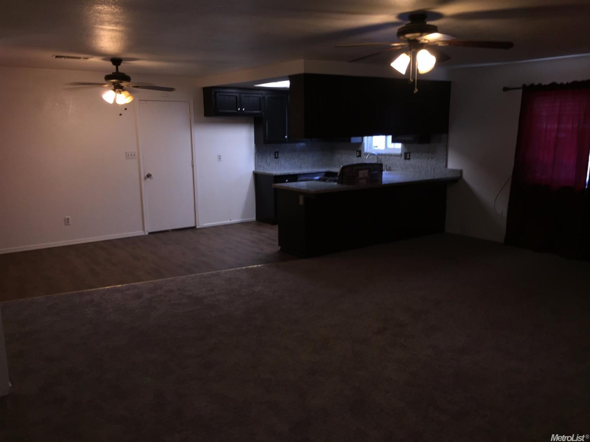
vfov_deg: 48.2
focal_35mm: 29
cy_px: 221
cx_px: 295
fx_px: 494
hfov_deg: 61.7
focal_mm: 4.15
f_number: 2.2
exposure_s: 1/30
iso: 50
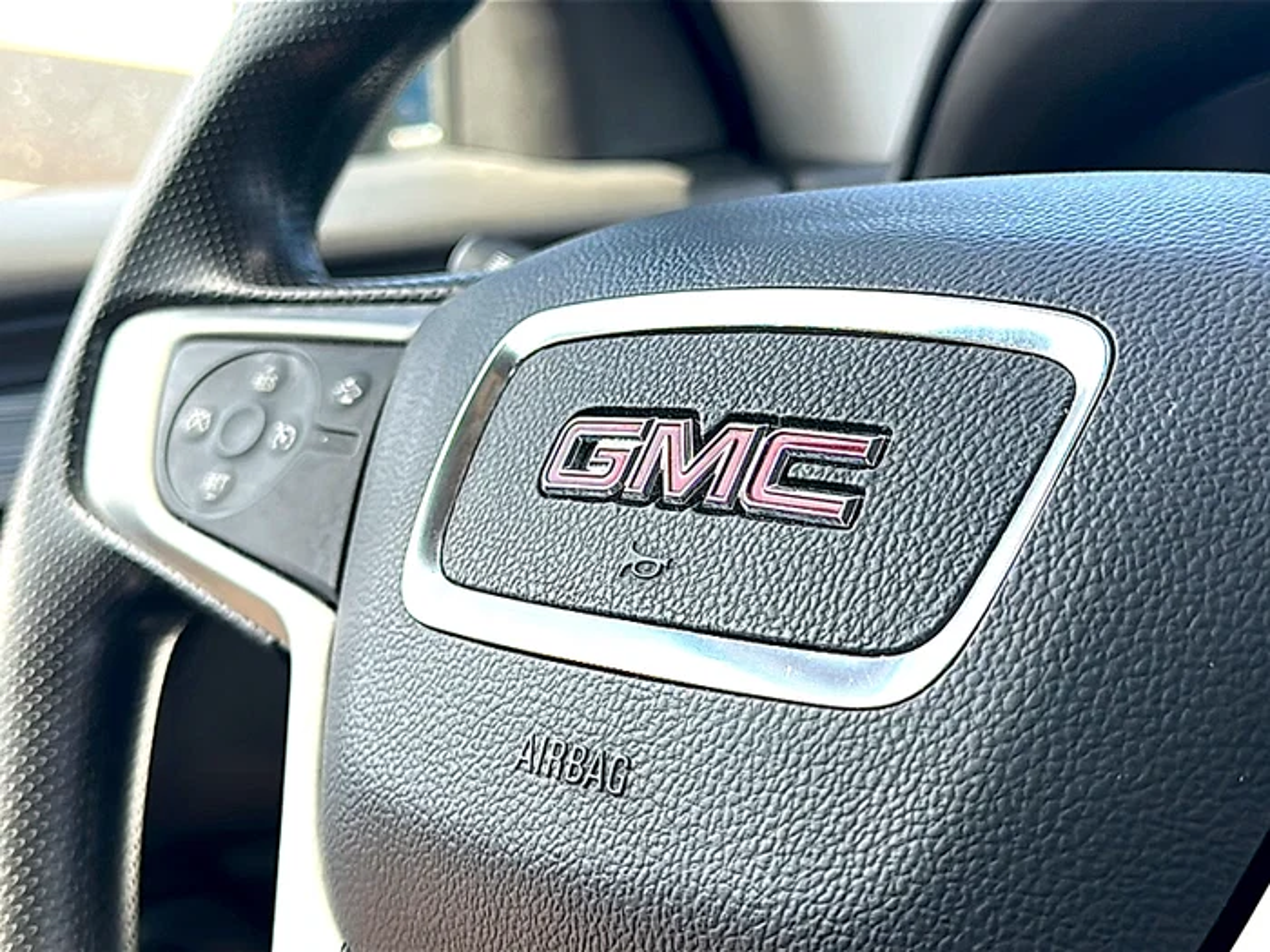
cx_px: 635
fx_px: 1541
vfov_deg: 34.3
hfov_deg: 44.8
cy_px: 476
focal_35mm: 42
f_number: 1.78
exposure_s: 1/295
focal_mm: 6.86
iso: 80
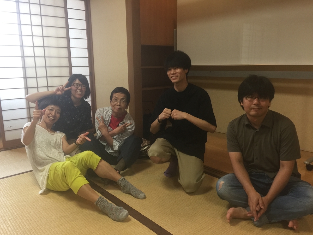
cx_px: 156
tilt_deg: -11.3
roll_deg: -0.5
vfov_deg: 48.2
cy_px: 118
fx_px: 262
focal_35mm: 29
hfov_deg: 61.7
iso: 50
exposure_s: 1/30
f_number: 2.2
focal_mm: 4.15
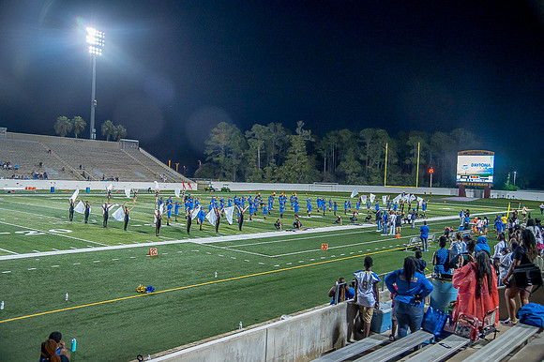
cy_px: 181
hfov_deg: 55.8
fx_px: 513
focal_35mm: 34
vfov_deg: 38.8
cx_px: 272
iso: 2000
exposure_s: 1/200
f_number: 4
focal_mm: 34
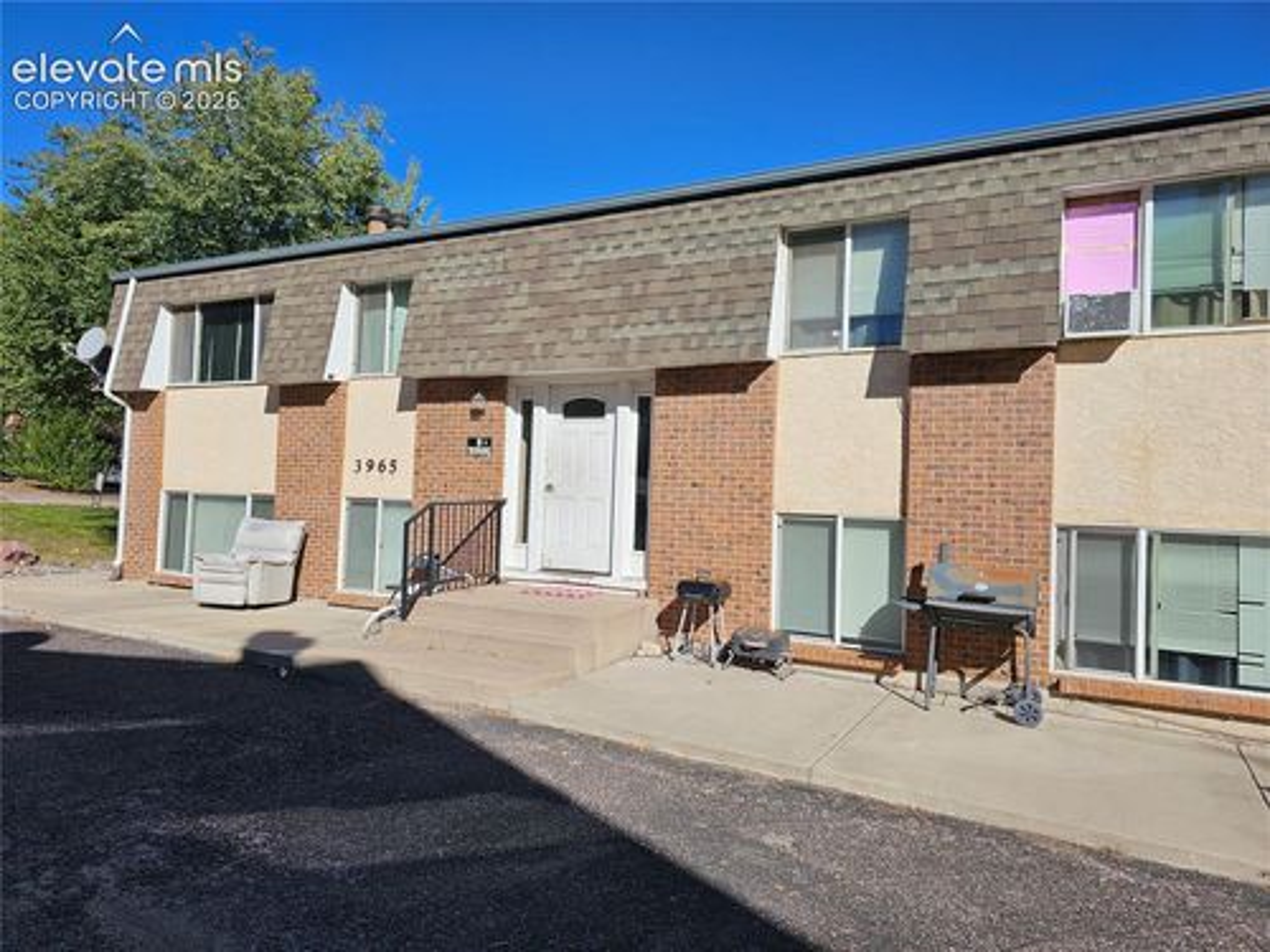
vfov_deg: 58.9
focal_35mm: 23
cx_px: 635
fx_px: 844
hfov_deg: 73.9
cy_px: 476
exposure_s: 1/1314
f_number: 1.7
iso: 10
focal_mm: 6.3
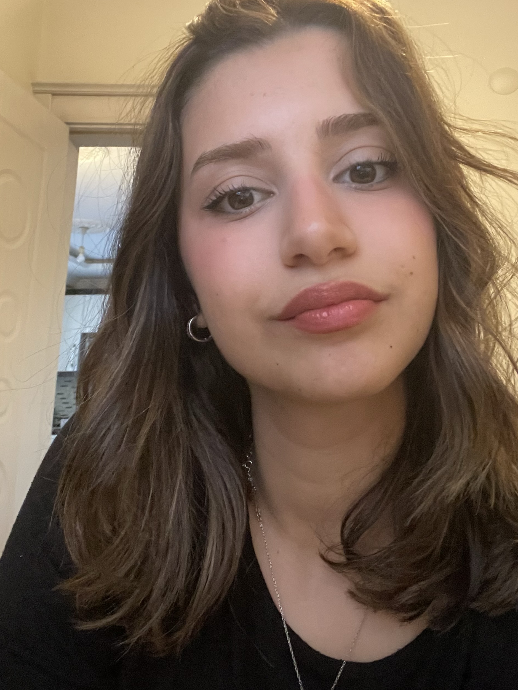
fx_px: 738
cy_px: 380
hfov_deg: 38.7
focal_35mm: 37
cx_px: 274
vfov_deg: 50.1
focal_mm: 2.71
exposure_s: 1/17
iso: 800
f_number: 2.2
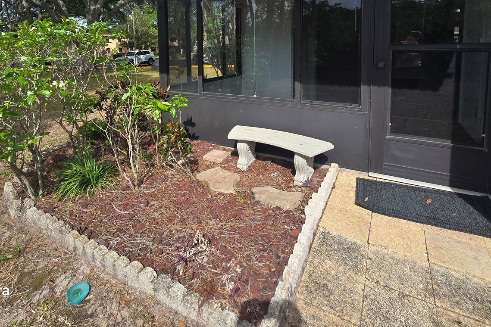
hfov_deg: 86.2
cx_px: 206
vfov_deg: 60.0
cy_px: 71
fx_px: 259
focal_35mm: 19
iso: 50
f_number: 2.2
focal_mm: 2.2
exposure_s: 1/1521
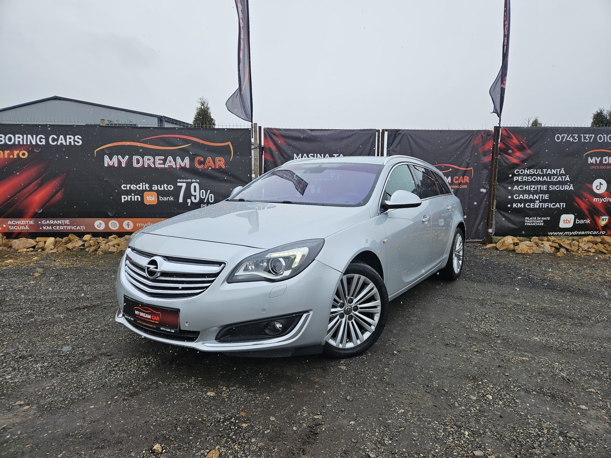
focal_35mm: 23
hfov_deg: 73.9
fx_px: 406
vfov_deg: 58.9
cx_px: 306
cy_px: 229
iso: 25
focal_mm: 5.4
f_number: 1.8
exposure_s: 1/648
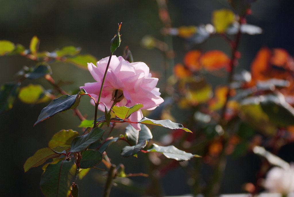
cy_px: 98
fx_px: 2207
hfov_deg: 7.6
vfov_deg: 5.1
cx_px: 147
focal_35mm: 270
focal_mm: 180
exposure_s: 1/1000
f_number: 3.5
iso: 100
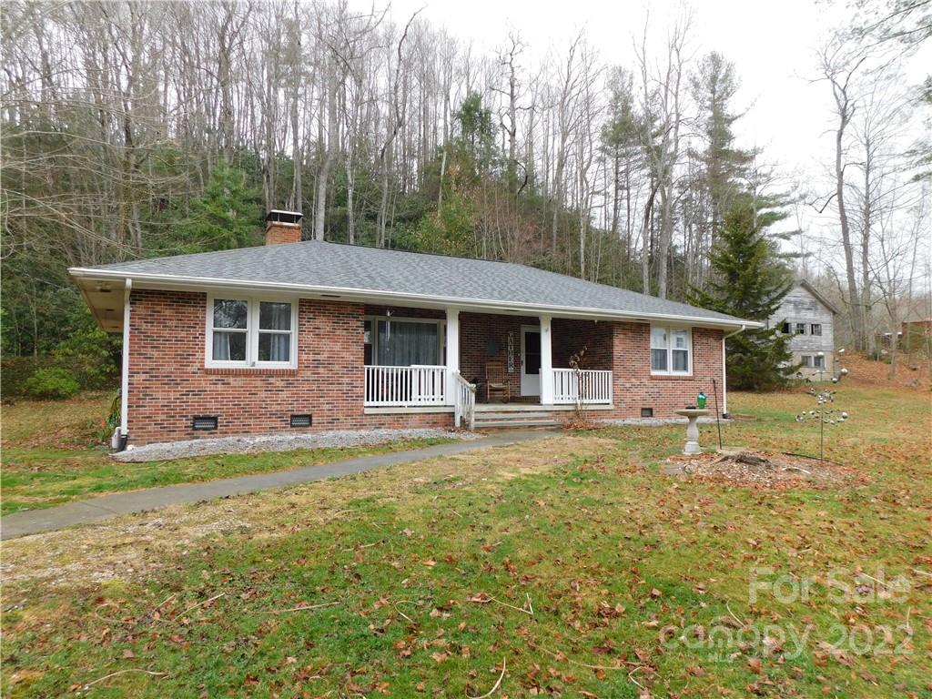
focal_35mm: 23
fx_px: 619
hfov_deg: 73.9
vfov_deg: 58.9
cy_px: 350
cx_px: 466
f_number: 3
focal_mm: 4
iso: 125
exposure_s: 1/125
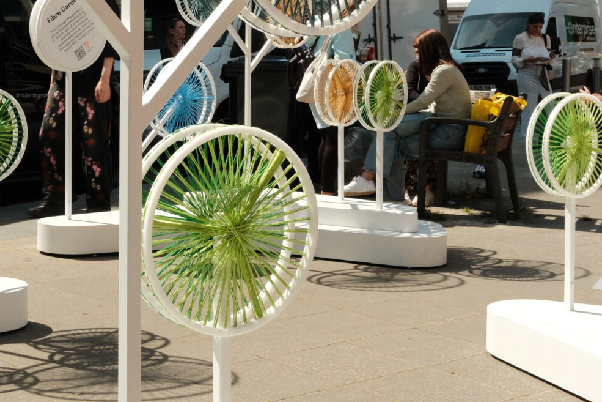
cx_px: 116
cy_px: 61
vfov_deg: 20.0
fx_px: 1120
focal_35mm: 67
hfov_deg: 29.4
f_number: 13
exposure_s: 1/100
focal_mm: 21.9
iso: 160
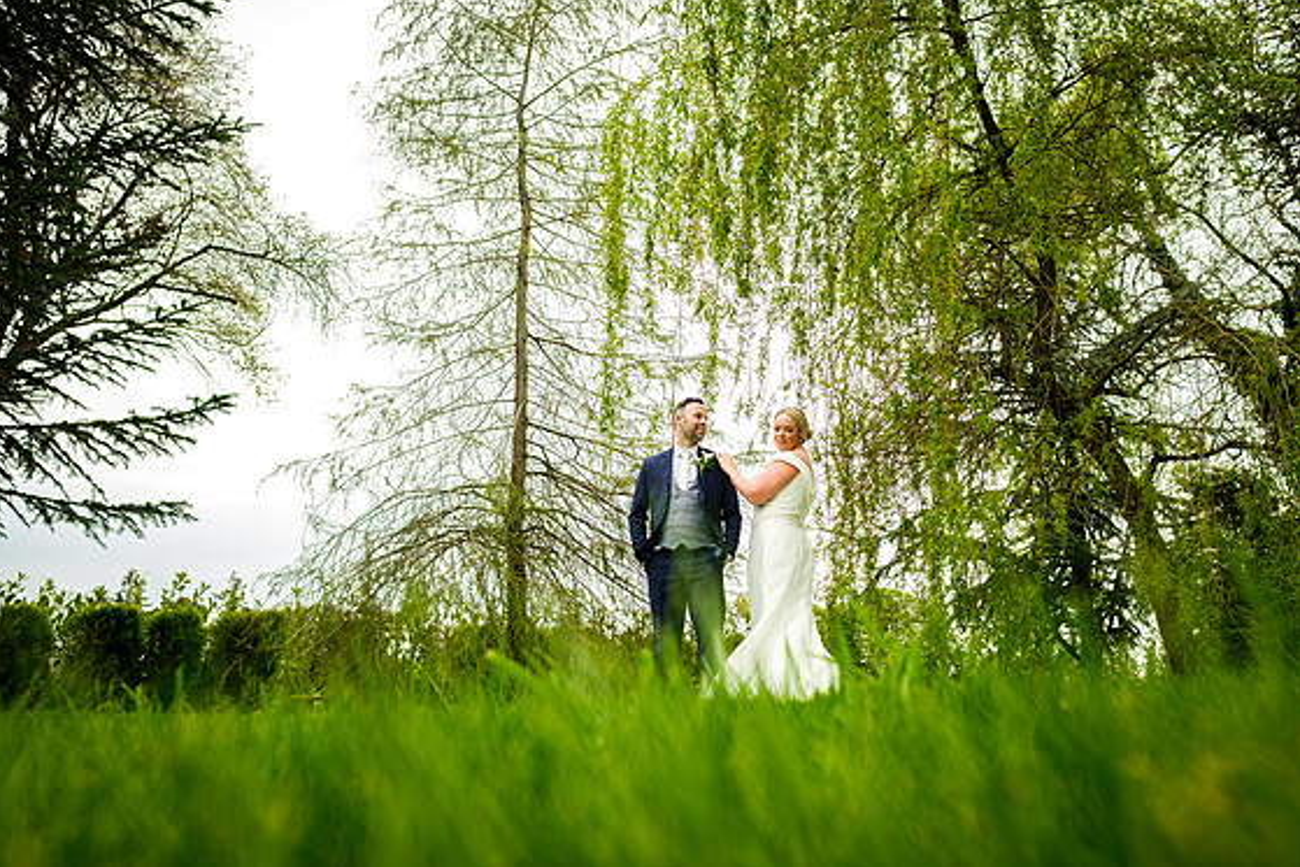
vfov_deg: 47.9
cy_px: 446
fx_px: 975
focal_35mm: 27
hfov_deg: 67.3
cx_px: 679
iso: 200
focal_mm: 16
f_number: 3.6
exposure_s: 1/200
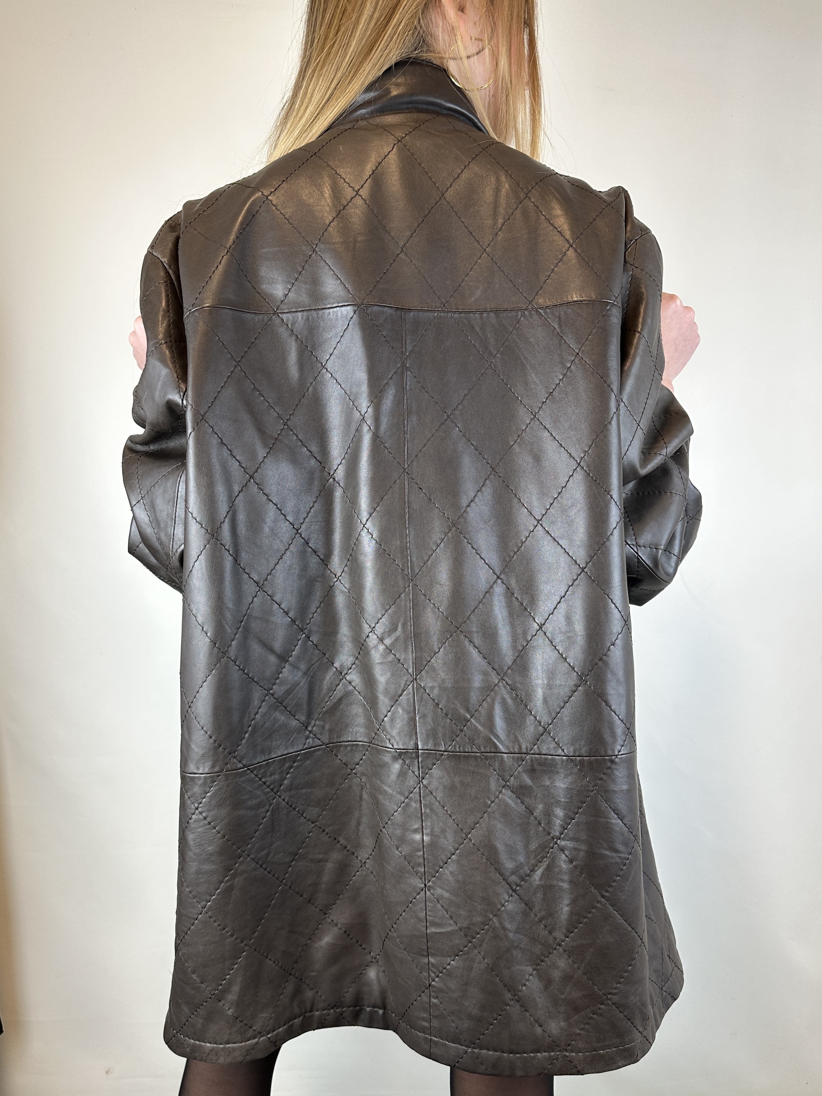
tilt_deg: -6.0
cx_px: 411
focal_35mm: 24
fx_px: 760
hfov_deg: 56.8
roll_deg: -0.7
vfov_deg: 71.6
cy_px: 548
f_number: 1.78
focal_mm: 6.86
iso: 80
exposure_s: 1/100
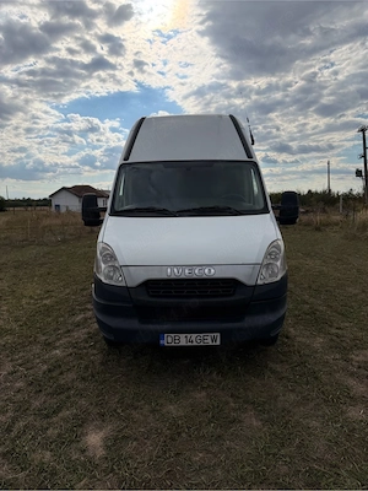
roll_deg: +0.4
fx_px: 340
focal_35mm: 24
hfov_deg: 56.8
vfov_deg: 71.6
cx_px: 184
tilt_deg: -6.9
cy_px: 246
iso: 125
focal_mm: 6.76
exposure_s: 1/14286
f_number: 1.78
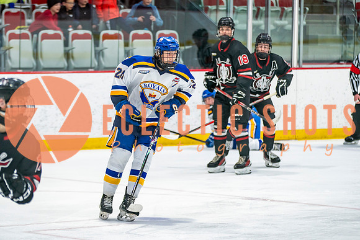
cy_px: 97
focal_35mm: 214
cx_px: 157
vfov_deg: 6.4
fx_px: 2143
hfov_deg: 9.6
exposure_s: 1/640
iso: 640
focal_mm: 142
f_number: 2.8
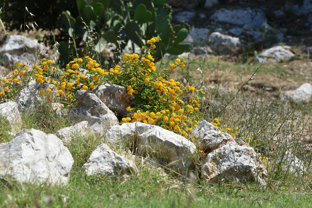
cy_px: 104
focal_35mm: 128
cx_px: 156
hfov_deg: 16.1
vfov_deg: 10.8
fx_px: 1105
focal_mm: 85
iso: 125
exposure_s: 1/1000
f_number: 4.8
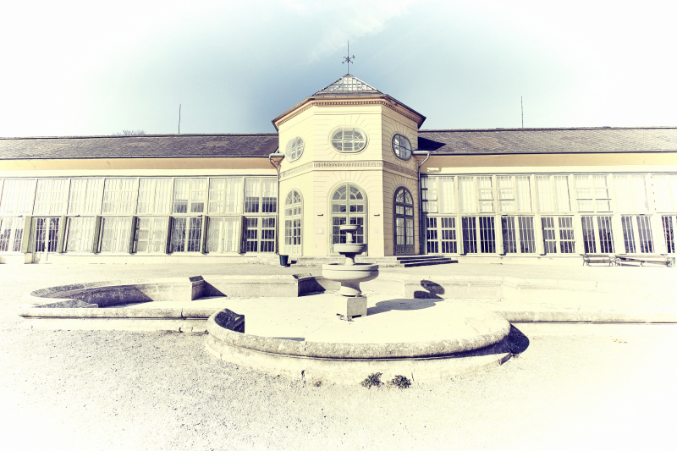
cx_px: 338
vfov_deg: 77.3
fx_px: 282
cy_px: 226
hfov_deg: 100.4
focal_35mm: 15
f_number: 5.6
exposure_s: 1/1100
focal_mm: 10
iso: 200
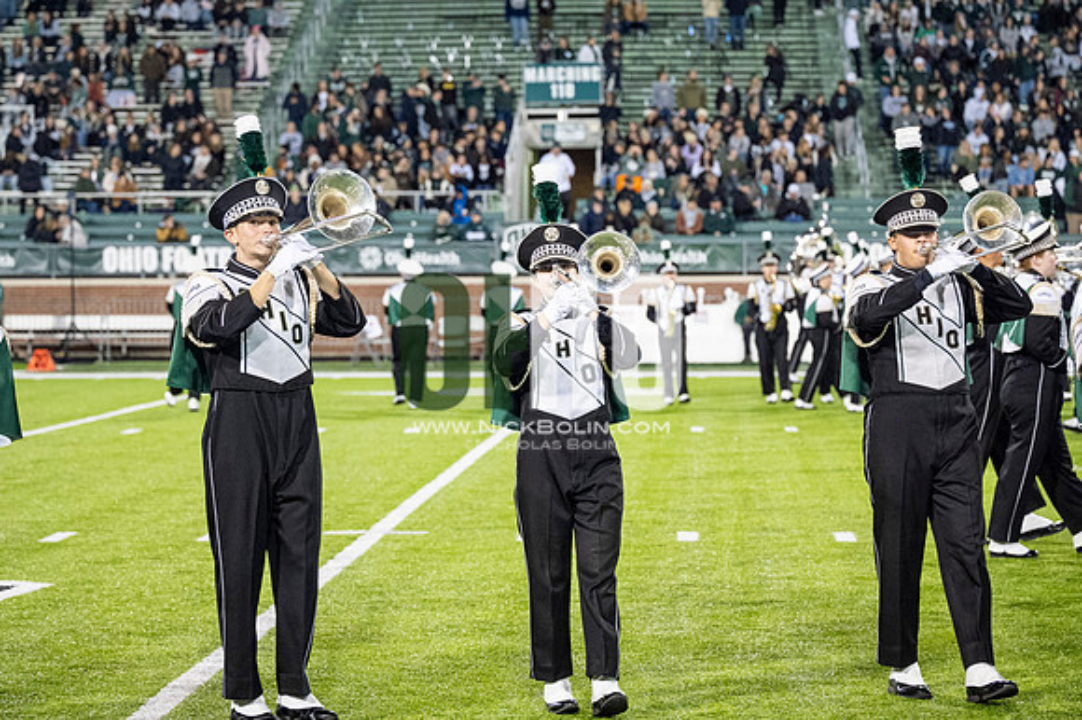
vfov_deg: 13.0
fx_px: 3154
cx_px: 541
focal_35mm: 105
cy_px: 360
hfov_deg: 19.5
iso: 500
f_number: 2.8
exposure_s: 1/500
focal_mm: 70
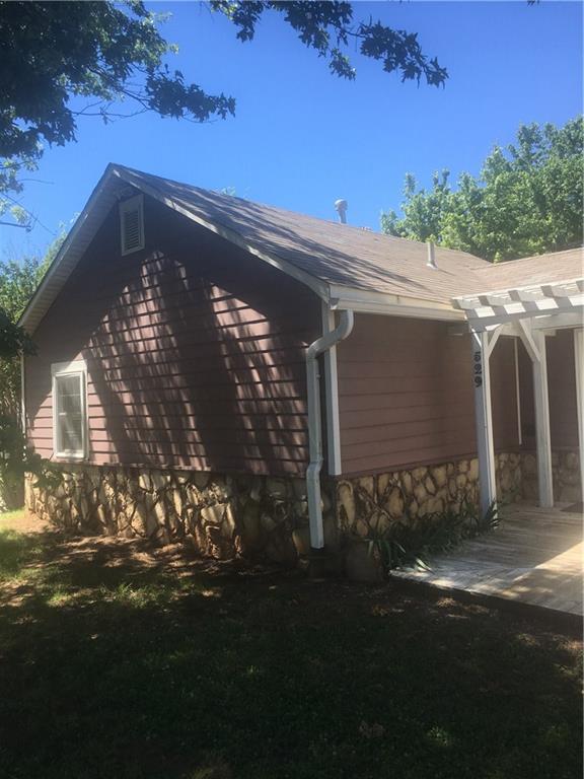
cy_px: 390
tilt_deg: +0.8
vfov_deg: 61.7
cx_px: 292
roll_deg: +2.0
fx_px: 652
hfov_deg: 48.2
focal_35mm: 29
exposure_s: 1/635
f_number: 2.2
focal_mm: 4.15
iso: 25
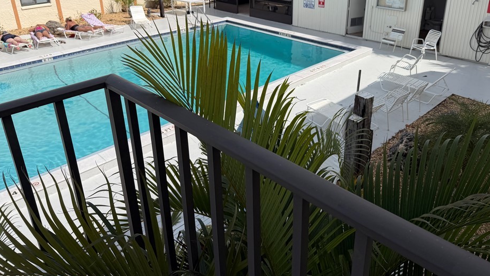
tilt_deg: -21.5
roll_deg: +0.5
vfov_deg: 39.5
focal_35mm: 29
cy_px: 85
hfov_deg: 66.0
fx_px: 377
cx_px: 266
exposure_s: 1/8130
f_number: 1.78
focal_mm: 6.76
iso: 80
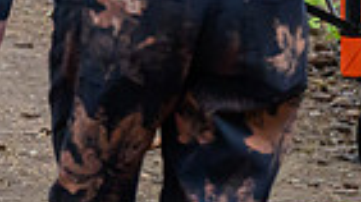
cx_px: -211
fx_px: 3844
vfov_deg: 3.0
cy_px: -171
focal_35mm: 402
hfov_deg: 5.3
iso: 4500
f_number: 3.5
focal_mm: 70
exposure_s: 1/640
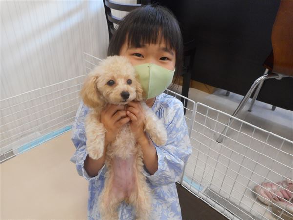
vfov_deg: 54.9
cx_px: 146
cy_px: 110
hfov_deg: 69.4
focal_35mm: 25
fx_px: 212
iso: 200
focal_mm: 4.5
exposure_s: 1/30
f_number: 3.7
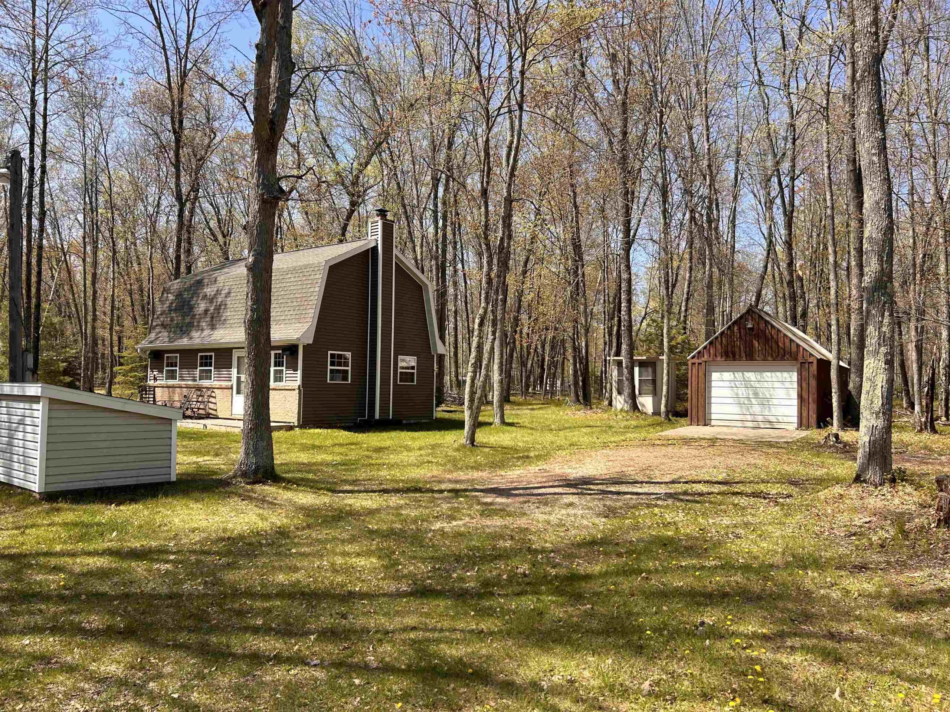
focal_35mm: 26
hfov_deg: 67.3
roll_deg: -0.3
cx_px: 475
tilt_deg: +1.5
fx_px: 714
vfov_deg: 53.1
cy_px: 356
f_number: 1.5
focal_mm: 5.7
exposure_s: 1/1645
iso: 50
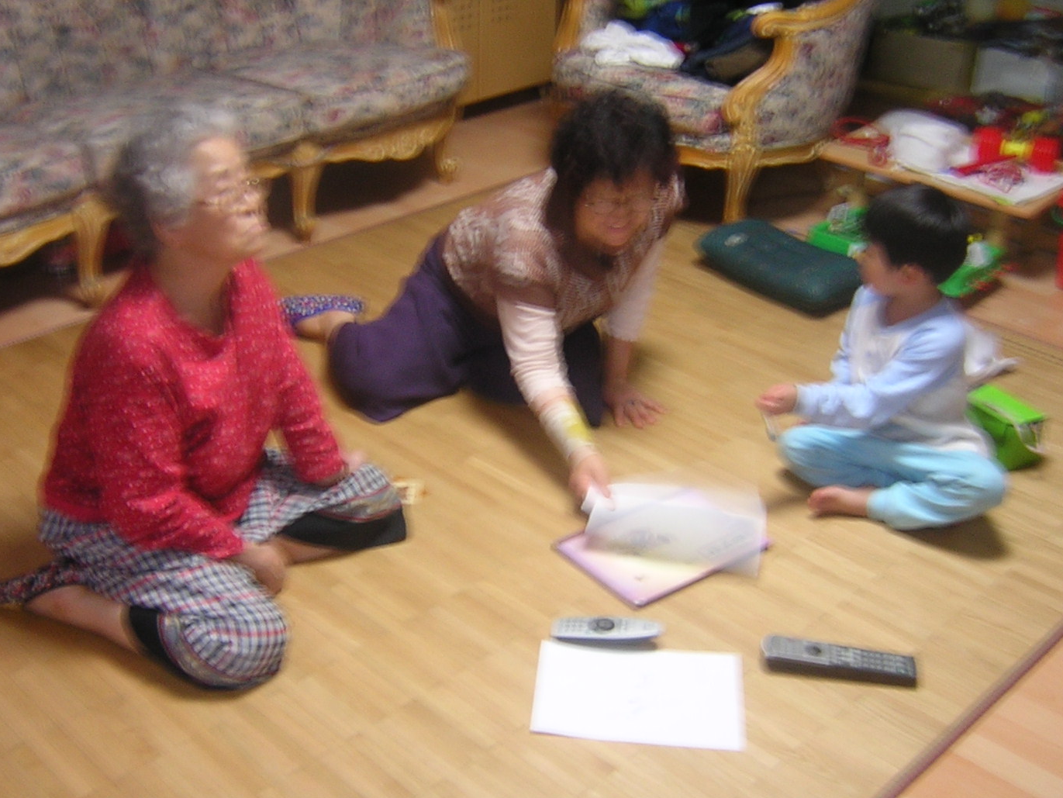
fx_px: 1290
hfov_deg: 44.8
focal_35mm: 42
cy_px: 385
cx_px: 516
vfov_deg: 34.4
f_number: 2.6
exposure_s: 1/4.2
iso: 131
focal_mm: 4.7
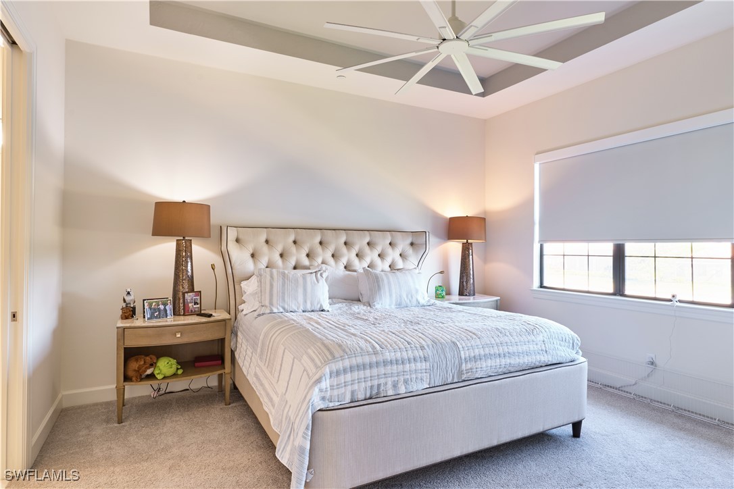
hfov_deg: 81.2
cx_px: 367
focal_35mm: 21
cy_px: 244
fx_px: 428
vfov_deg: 59.5
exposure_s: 1.3
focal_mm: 21
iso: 200
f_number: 14
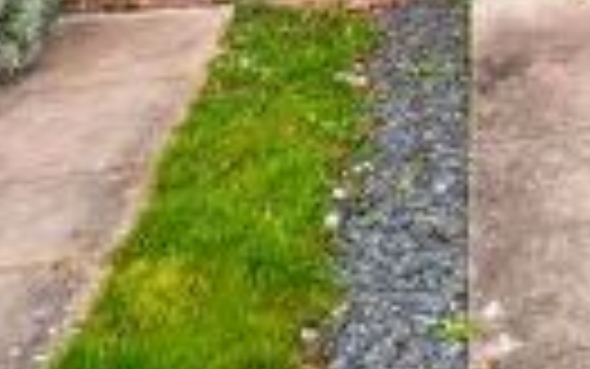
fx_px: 1400
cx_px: 703
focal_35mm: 87
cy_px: -596
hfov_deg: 22.1
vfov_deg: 11.5
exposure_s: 1/40
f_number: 9
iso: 250
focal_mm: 16
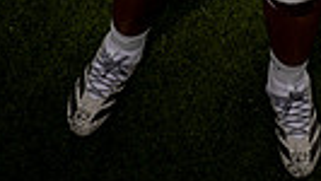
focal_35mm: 96
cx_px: 290
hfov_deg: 21.7
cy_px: -290
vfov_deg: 10.4
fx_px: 818
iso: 100
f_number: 8
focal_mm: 27
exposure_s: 1/250
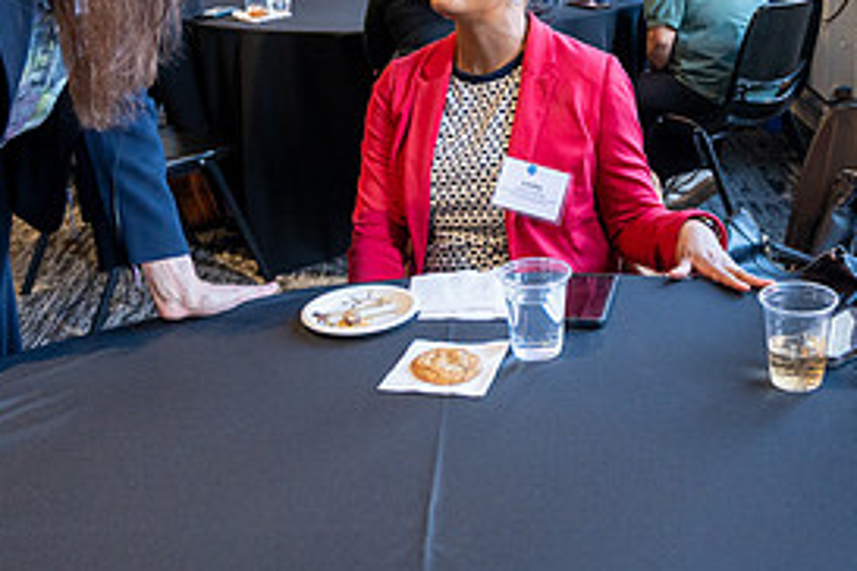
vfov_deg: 26.1
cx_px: 637
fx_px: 1214
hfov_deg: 38.0
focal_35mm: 51
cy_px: 138
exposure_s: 1/125
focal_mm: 24
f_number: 4
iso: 1600
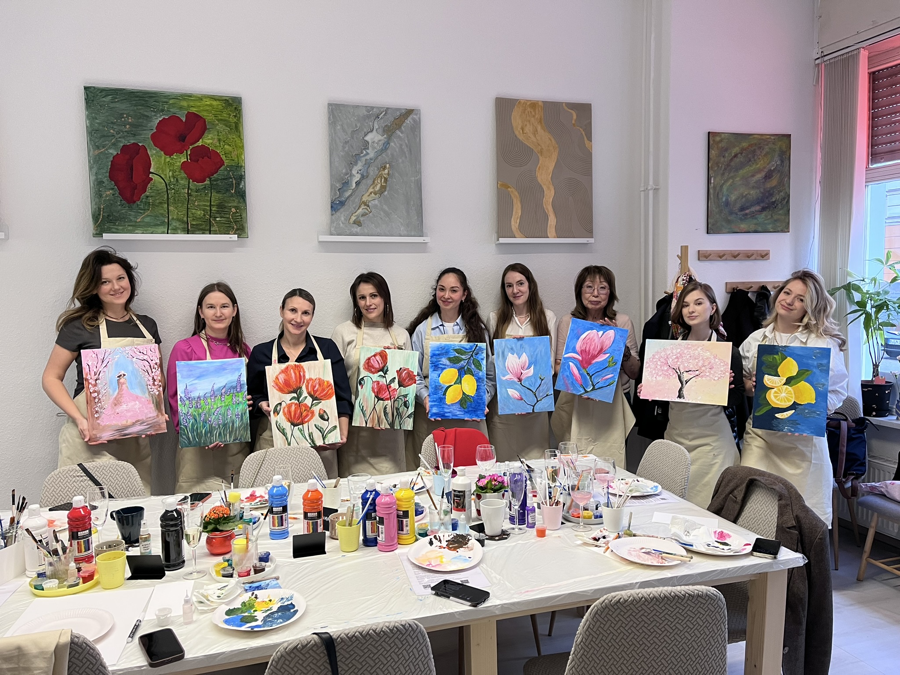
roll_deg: +1.0
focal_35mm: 26
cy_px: 338
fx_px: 676
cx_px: 450
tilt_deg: -5.3
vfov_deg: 53.1
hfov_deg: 67.3
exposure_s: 1/61
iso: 125
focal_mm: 5.1
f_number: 1.6
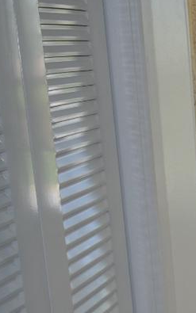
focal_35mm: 107
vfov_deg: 19.1
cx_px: 386
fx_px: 914
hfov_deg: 11.2
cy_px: 275
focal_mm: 18
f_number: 3.5
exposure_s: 1/60
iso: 125
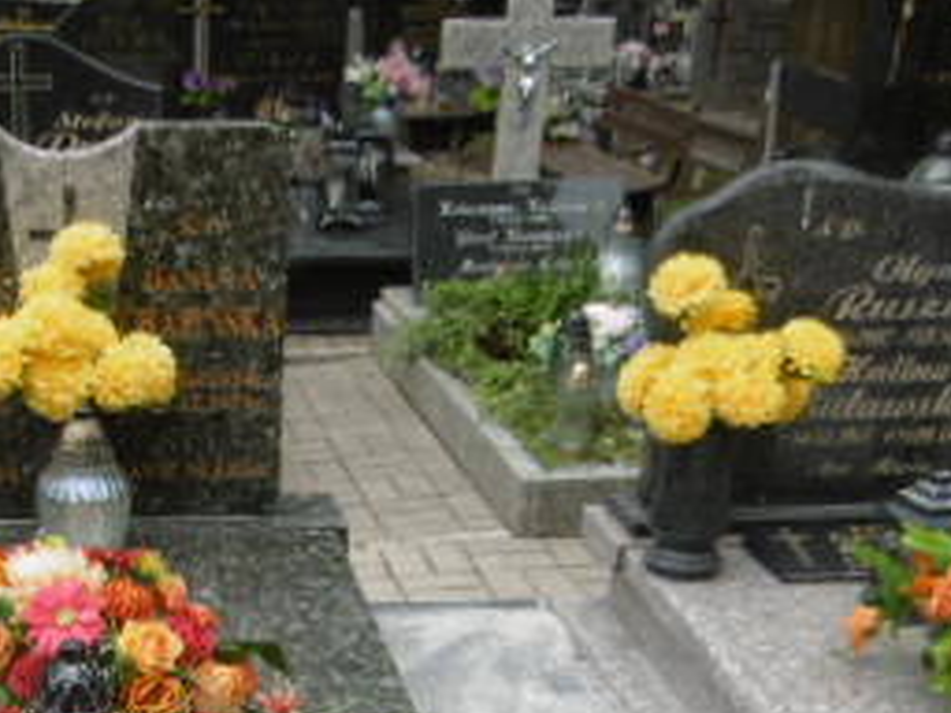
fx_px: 1648
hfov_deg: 31.1
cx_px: 141
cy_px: 795
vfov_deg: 22.9
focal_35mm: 60
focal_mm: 4.3
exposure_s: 1/400
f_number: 3.1
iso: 100
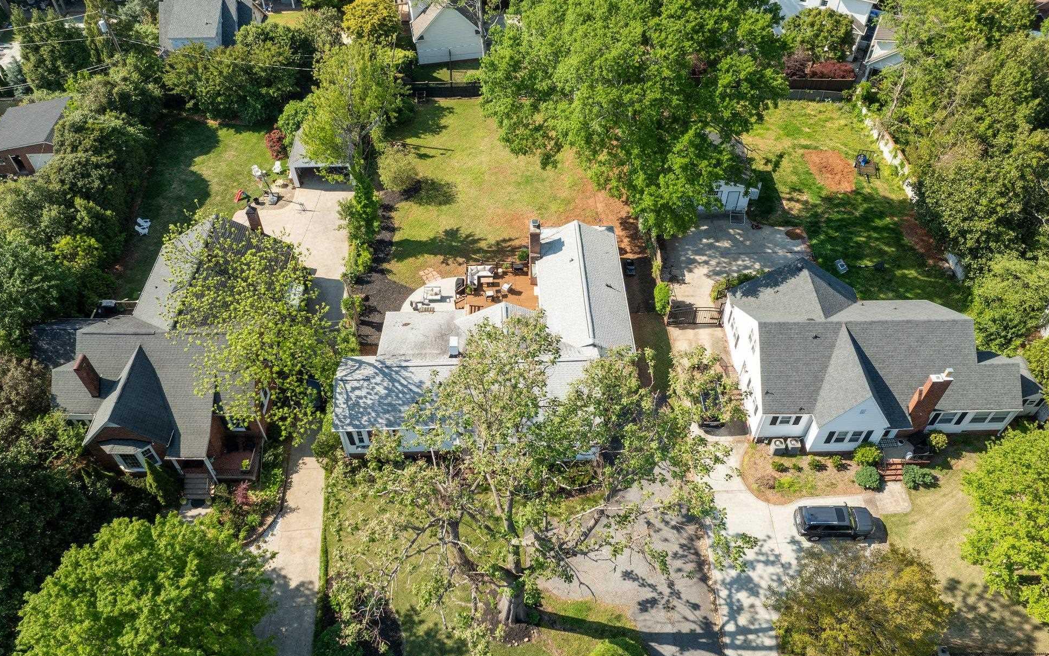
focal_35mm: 27
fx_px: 772
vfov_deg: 46.0
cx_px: 517
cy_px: 347
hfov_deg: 68.4
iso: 100
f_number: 4.5
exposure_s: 1/40
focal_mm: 12.29
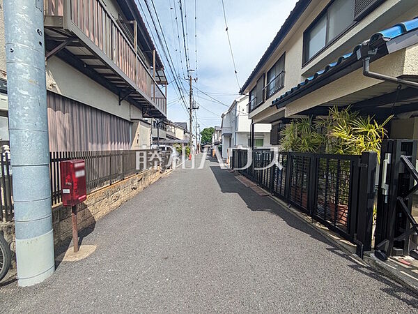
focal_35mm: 14
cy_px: 157
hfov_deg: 102.1
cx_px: 209
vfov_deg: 85.7
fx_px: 169
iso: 50
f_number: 2.2
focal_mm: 1.83
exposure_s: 1/1235
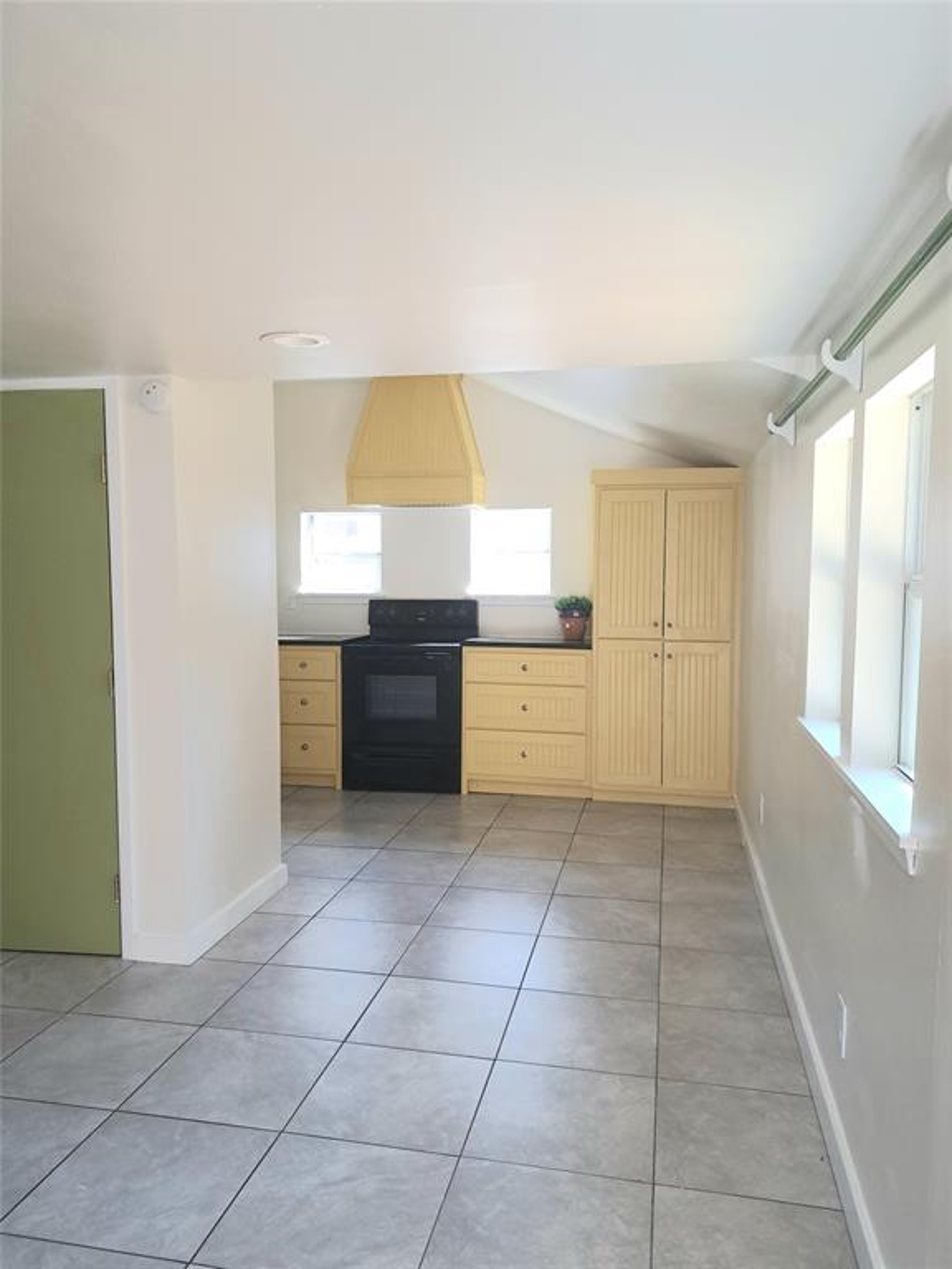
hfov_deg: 56.8
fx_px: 880
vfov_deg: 71.6
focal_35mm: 24
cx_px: 476
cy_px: 634
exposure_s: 1/60.2
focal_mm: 5.23
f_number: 1.8
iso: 125
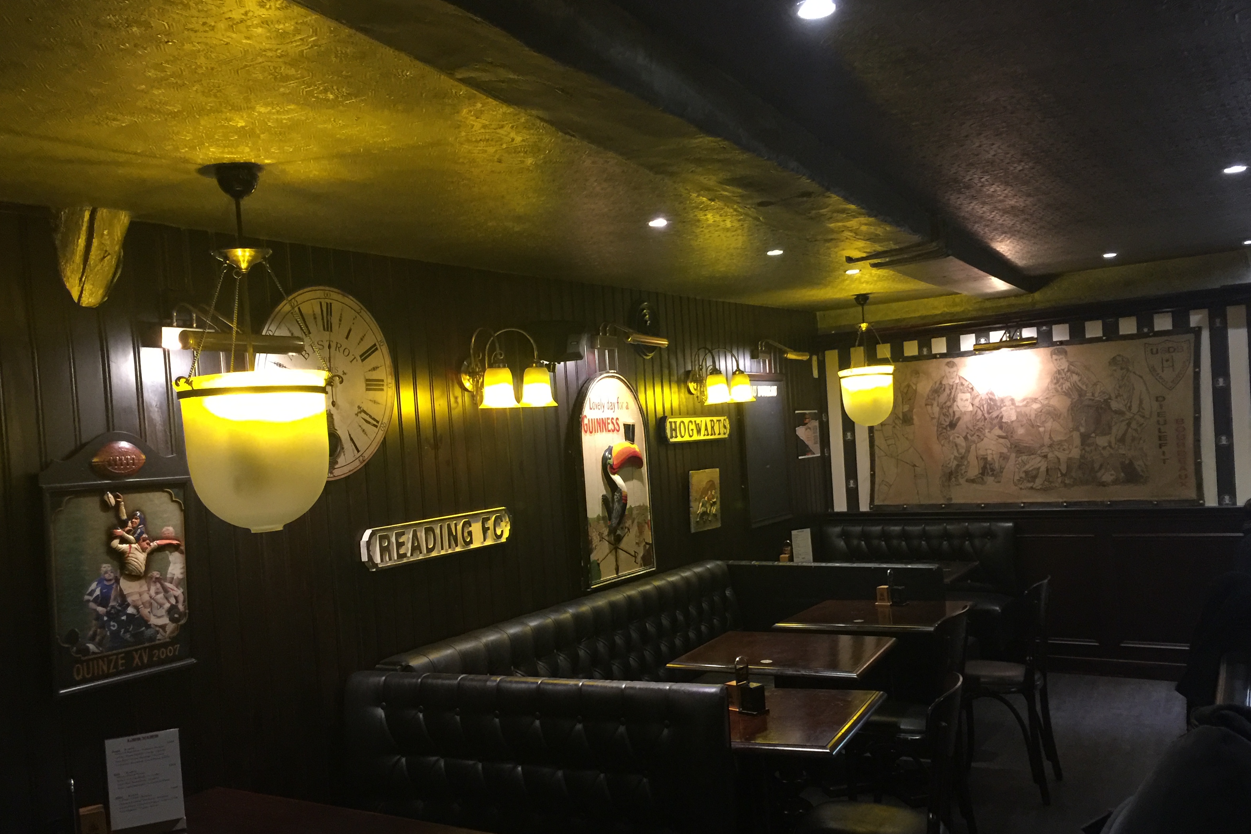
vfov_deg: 42.3
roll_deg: +3.9
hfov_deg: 60.3
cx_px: 635
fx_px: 1077
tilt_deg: -0.1
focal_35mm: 31
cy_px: 461
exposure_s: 1/8
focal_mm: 4.15
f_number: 2.2
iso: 160
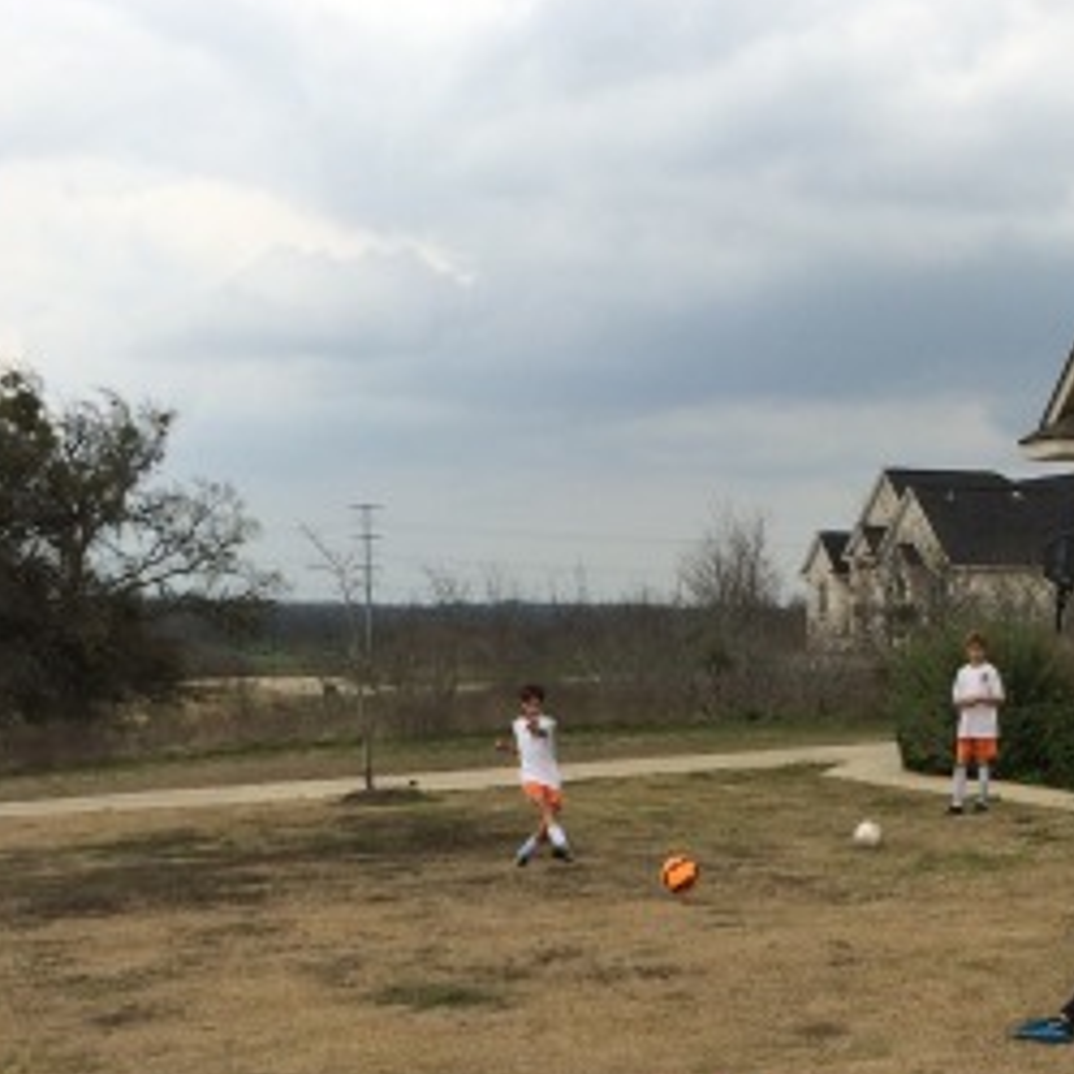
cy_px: 932
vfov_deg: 25.4
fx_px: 2317
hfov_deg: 25.7
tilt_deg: -9.5
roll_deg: +0.1
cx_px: 841
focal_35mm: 66
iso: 32
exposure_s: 1/1466
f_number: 2.2
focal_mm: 4.15
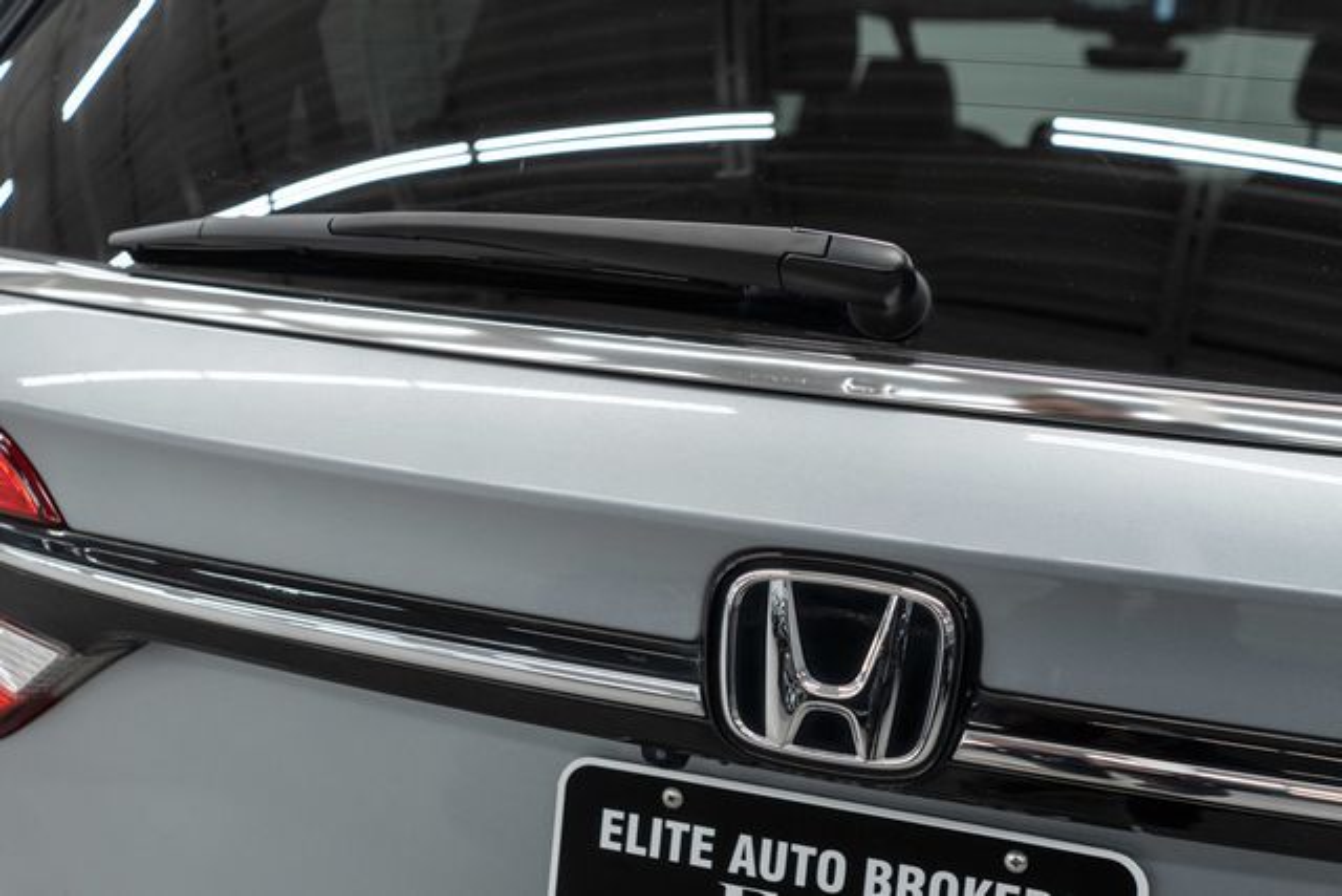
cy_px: 448
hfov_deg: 46.4
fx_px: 1566
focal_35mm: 42
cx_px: 671
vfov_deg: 31.9
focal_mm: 28
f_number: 3.2
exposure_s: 1/40
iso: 200
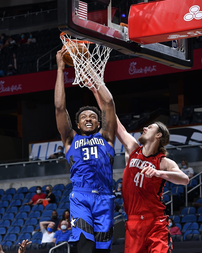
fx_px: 1293
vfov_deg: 11.2
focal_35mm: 173
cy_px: 149
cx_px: 101
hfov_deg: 8.9
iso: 160
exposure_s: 1/250
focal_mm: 102
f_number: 6.3
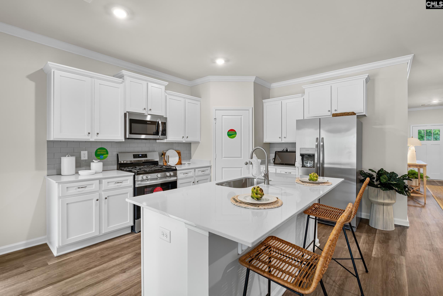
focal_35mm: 16
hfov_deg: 95.0
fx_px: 203
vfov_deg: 72.1
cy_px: 148
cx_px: 222
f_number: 6.3
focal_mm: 11
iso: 200
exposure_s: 1/2.5
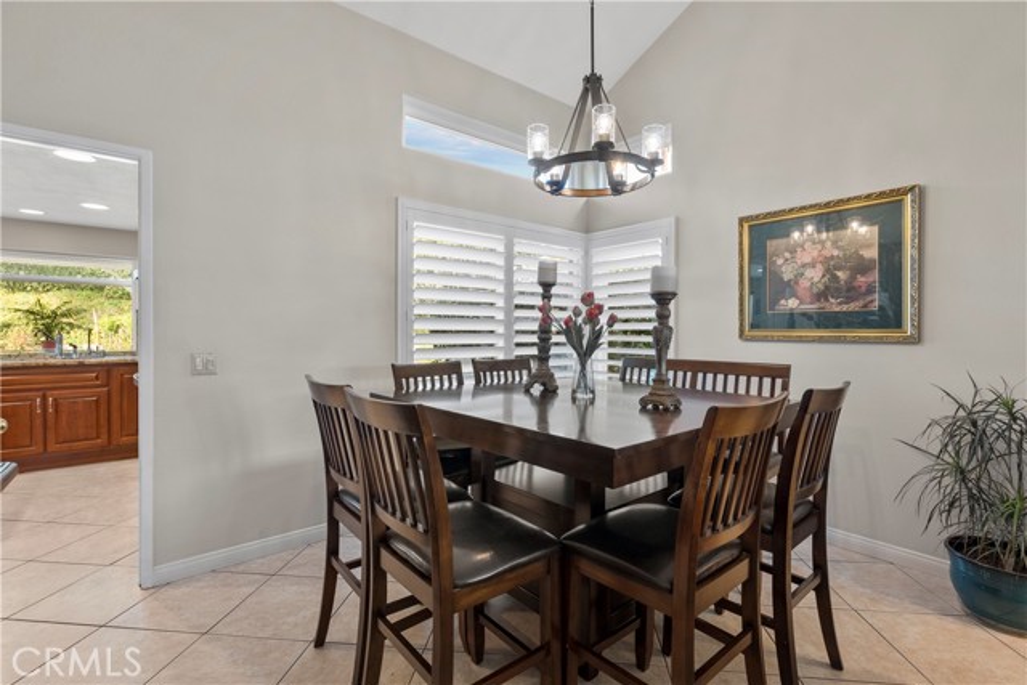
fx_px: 457
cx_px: 514
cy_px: 342
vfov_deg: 73.8
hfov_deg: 96.7
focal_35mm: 16
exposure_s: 1/4
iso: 250
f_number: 6.3
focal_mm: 16
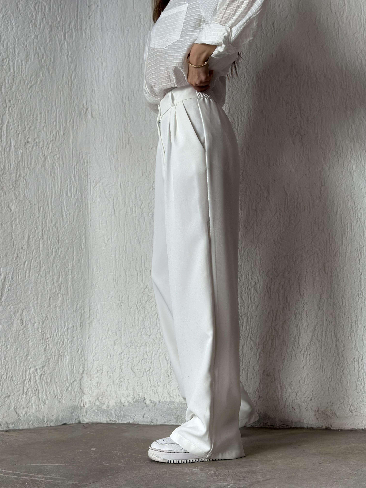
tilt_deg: +4.6
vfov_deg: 39.7
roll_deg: +0.2
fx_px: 677
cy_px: 244
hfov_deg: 30.3
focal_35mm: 48
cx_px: 183
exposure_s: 1/258
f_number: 1.78
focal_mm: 6.86
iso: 80
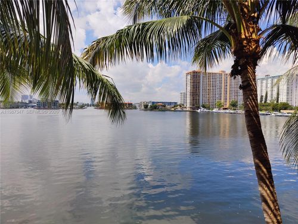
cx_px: 149
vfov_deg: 59.0
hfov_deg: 73.9
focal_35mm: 23
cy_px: 112
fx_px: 198
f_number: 1.88
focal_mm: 6.06
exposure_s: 1/3399
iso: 64
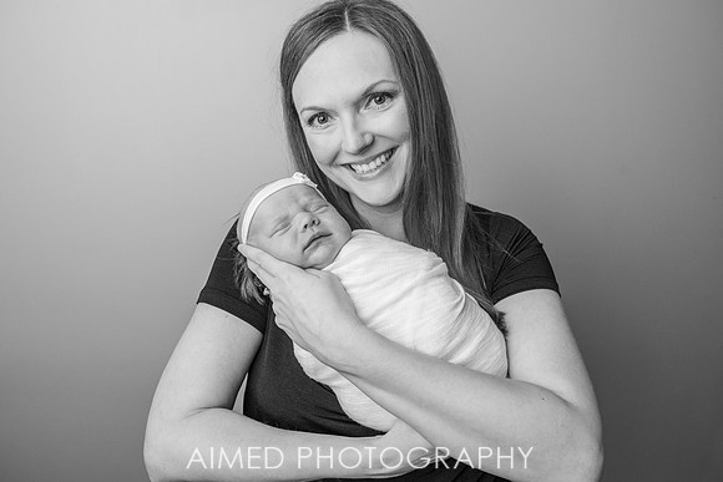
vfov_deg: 48.6
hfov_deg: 68.1
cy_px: 244
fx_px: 535
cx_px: 362
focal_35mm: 27
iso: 800
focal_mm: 24
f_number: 4.5
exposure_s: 1/200
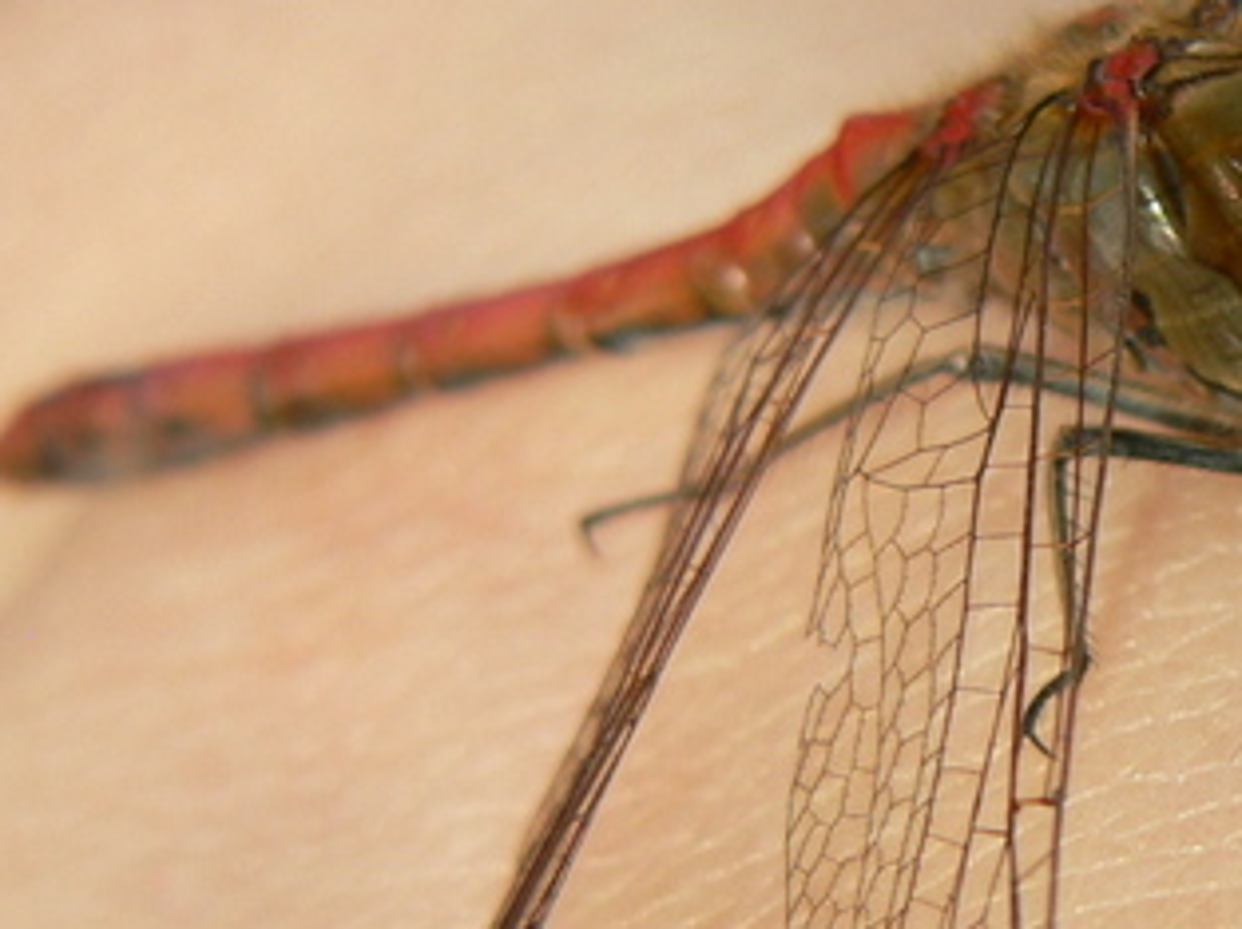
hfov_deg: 8.5
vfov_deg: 6.4
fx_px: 8314
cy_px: 627
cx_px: 1450
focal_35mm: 232
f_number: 4
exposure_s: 1/250
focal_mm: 14.1
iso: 80
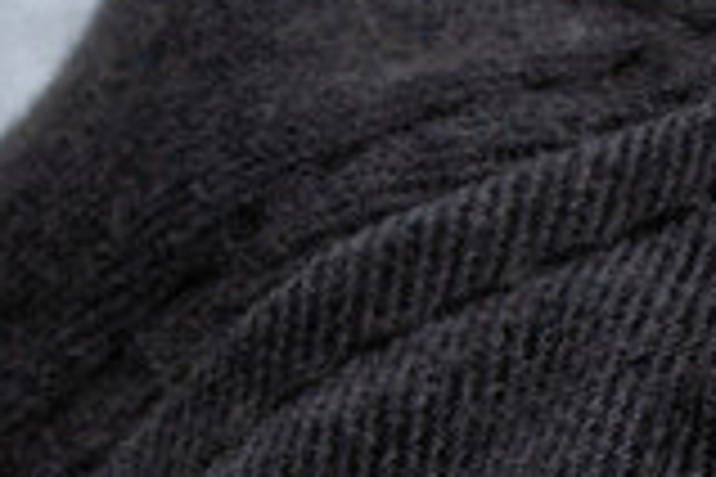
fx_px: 10103
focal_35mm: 508
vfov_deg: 2.7
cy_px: 958
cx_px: 1482
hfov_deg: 4.0
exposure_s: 1/10
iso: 250
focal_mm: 90
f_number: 22
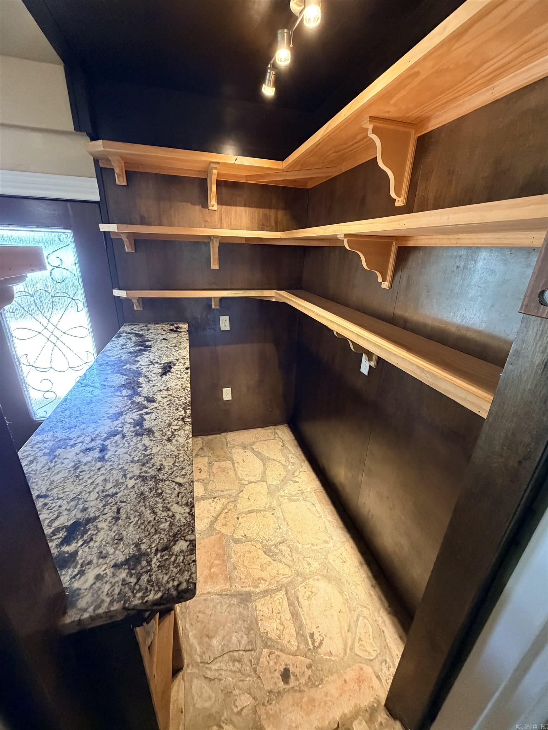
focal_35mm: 14
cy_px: 365
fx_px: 296
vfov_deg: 102.1
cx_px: 274
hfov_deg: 85.7
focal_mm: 2.22
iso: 500
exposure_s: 1/60
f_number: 2.2
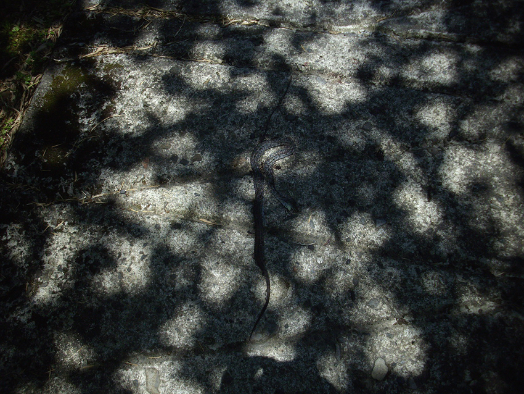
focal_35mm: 37
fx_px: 560
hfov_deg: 50.1
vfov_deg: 38.7
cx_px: 262
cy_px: 197
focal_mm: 6.2
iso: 80
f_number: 5.6
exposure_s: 1/320
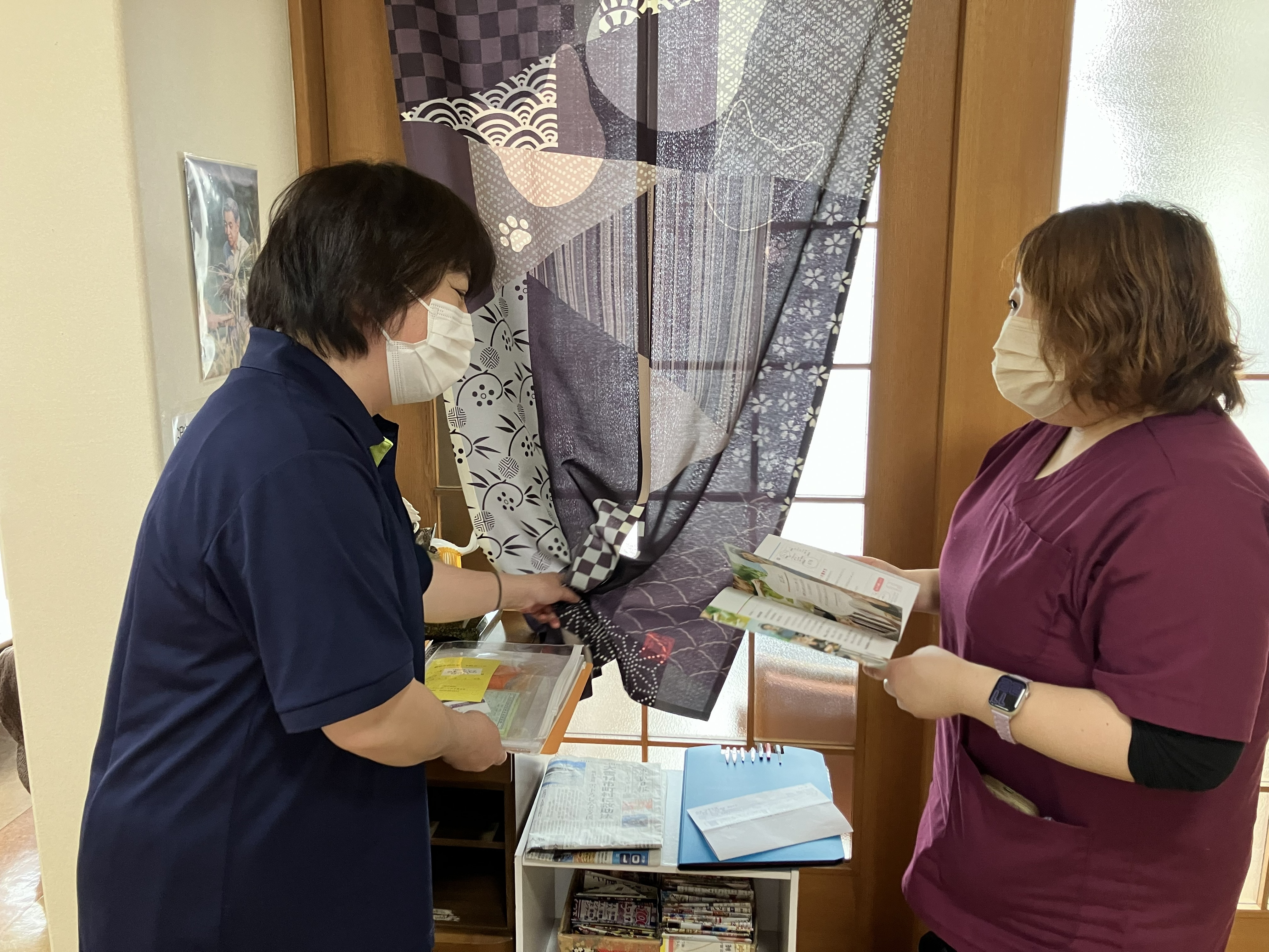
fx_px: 1026
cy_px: 476
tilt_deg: -12.3
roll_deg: +0.1
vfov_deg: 49.7
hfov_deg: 63.4
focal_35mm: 28
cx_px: 634
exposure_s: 1/50
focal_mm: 3.99
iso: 100
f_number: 1.8
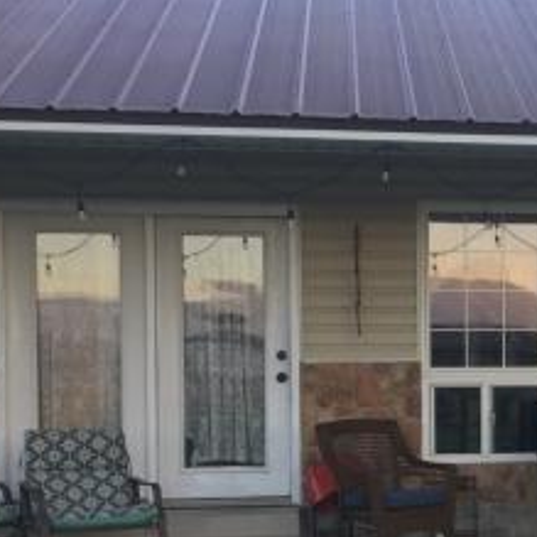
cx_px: 554
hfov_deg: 22.1
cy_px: 387
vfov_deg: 22.9
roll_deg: -0.2
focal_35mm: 75
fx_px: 1316
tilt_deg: -2.0
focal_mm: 4.15
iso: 40
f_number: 2.2
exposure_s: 1/120
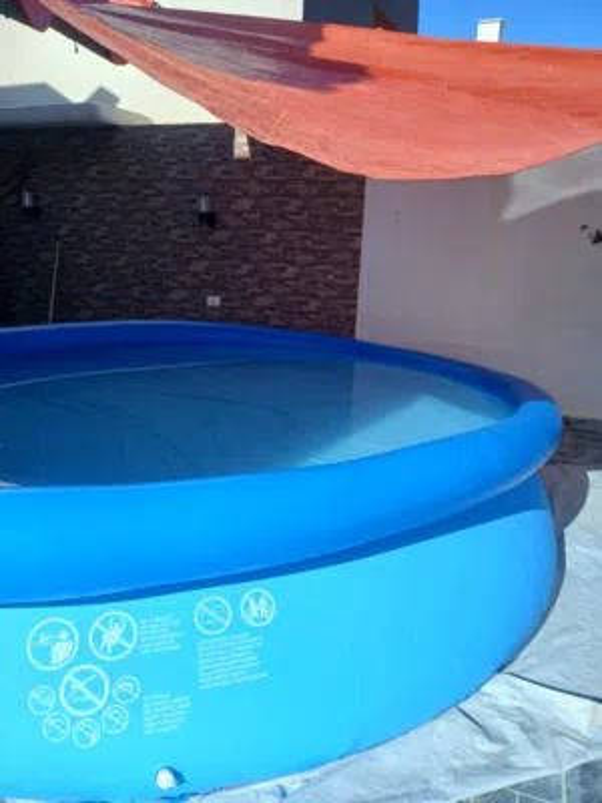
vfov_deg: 67.3
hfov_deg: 53.1
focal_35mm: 26
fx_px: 603
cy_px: 402
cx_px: 301
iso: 20
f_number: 1.8
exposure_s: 1/564
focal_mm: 3.98
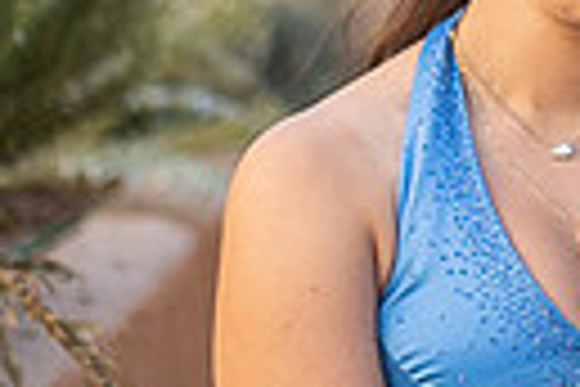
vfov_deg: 8.7
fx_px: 2529
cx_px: 814
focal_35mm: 157
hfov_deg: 12.6
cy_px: -45
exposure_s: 1/3200
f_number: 1.4
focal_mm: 35
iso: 400
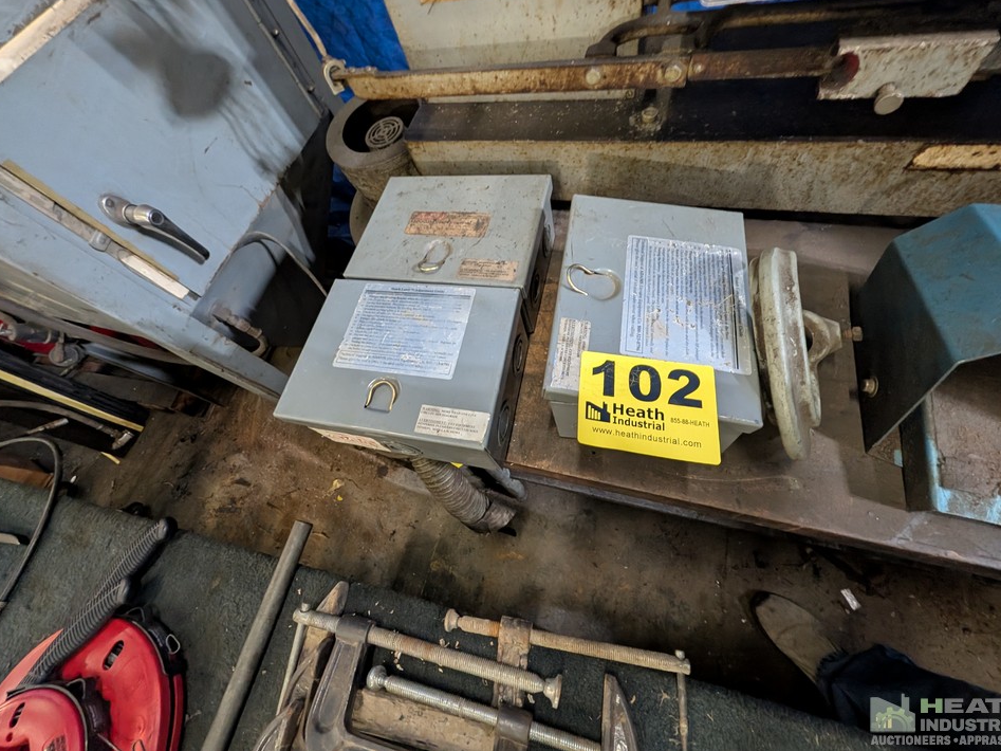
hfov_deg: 106.2
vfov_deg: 89.7
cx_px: 494
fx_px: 376
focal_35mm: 13
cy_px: 344
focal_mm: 2.02
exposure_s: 1/24
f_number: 1.7
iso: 335
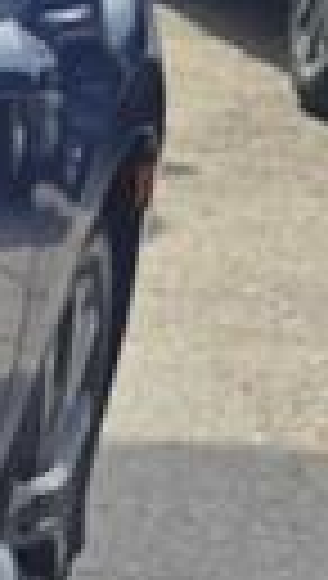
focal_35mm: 248
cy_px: 971
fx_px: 3817
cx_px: -2399
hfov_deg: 3.4
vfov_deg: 8.4
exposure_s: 1/3778
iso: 80
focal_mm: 6.3
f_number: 1.7
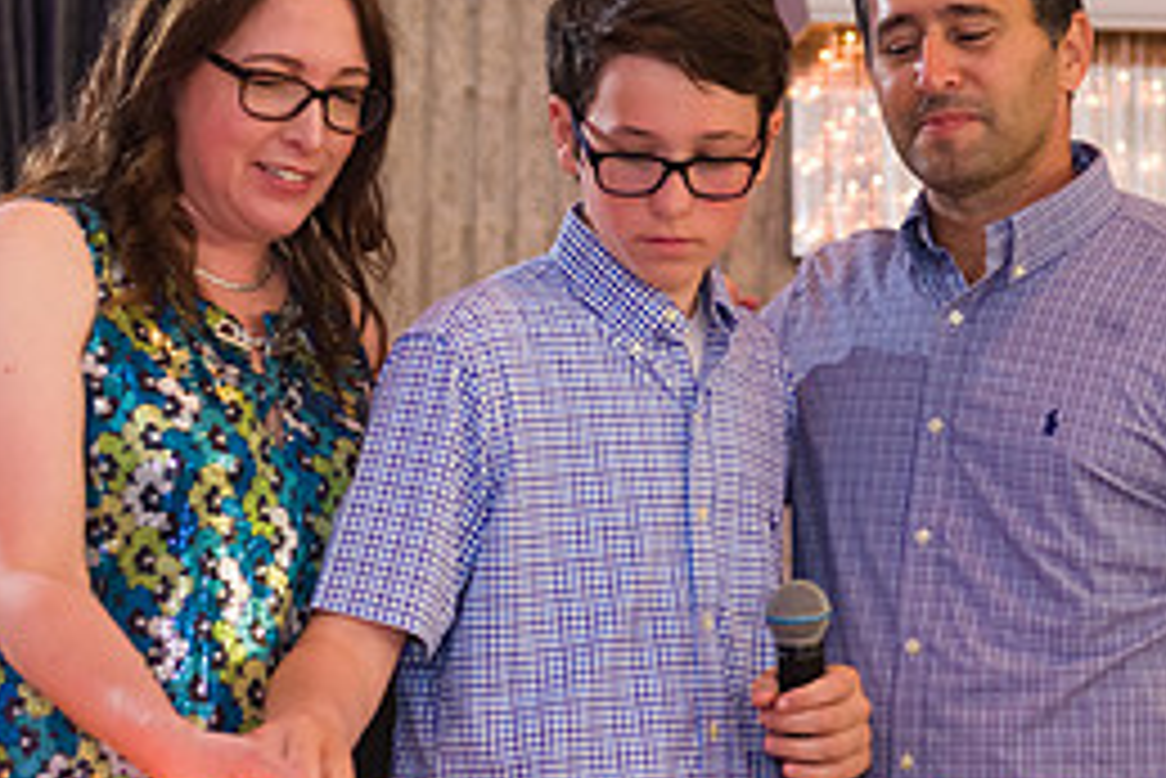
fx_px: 3629
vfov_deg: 12.2
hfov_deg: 18.2
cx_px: 612
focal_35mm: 112
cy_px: 416
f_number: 3.2
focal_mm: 50
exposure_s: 1/125
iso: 1250
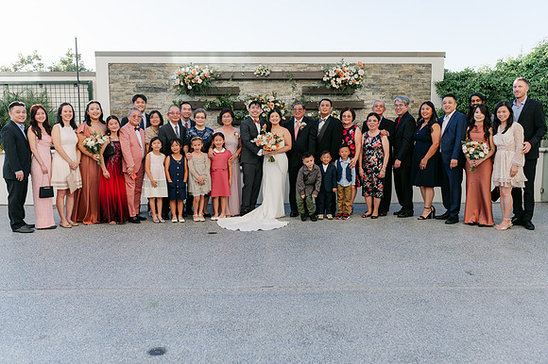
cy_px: 182
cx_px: 274
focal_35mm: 36
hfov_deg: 53.4
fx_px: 544
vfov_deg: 37.0
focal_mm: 35
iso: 100
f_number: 4
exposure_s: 1/800
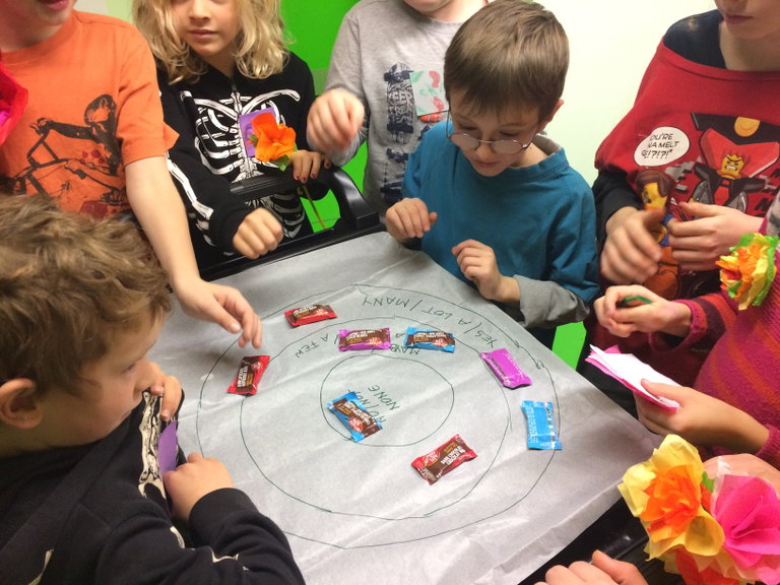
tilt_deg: -38.2
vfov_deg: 48.2
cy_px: 292
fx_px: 653
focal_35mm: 29
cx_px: 390
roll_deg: -0.3
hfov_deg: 61.7
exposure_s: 1/30
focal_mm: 4.15
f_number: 2.2
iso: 160
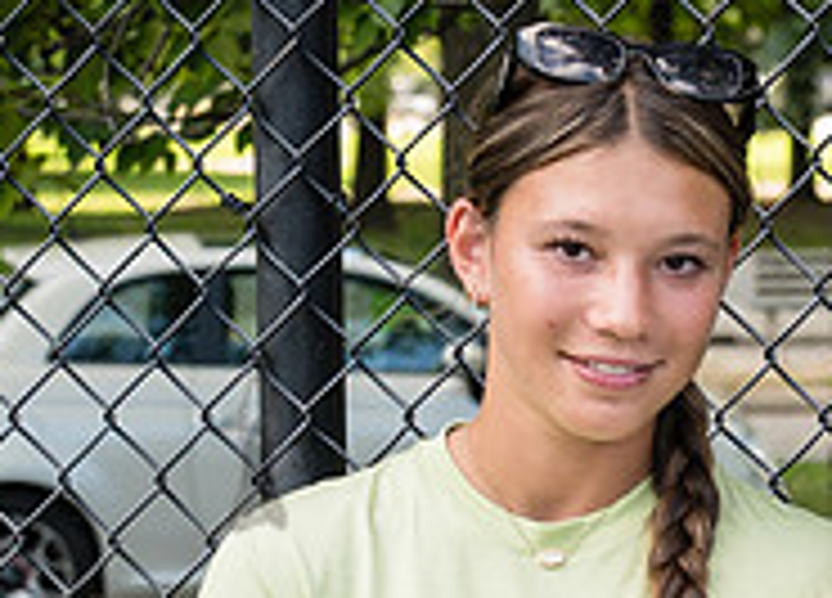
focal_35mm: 210
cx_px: 888
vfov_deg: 6.9
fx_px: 4973
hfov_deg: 9.5
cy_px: 526
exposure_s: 1/500
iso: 500
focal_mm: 49
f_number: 4.5
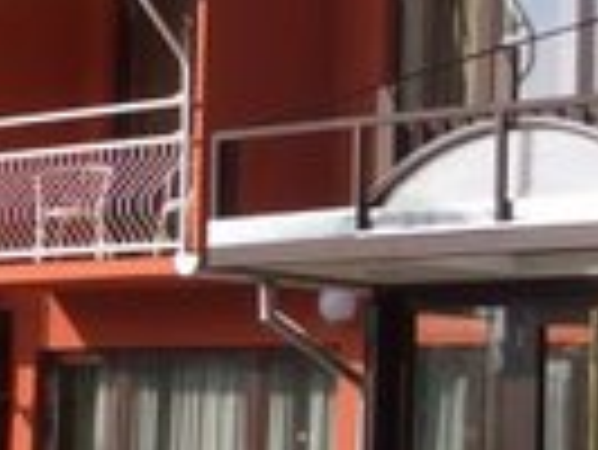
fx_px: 2836
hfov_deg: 12.0
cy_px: 94
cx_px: 115
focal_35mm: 164
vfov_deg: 9.0
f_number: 4.6
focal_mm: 6.8
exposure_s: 1/320
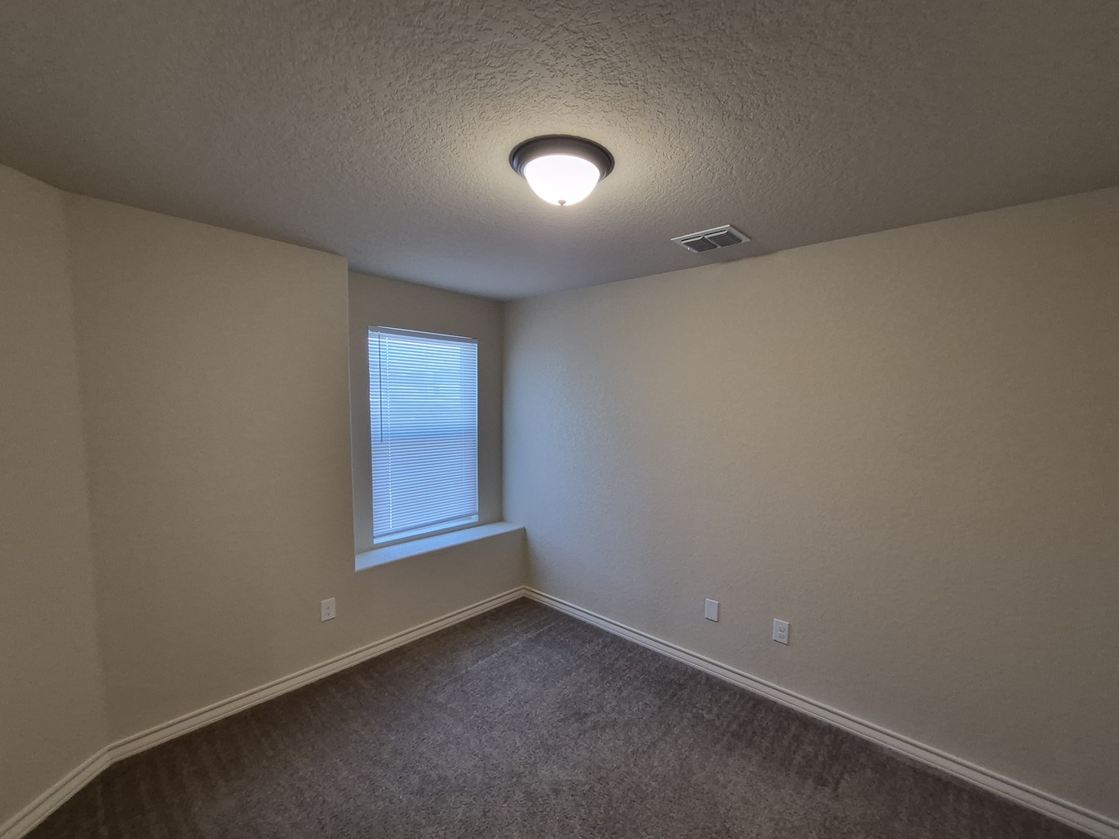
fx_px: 453
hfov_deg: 102.0
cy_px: 444
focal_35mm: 14
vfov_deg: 85.6
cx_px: 588
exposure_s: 1/60
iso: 200
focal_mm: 1.74
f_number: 2.2
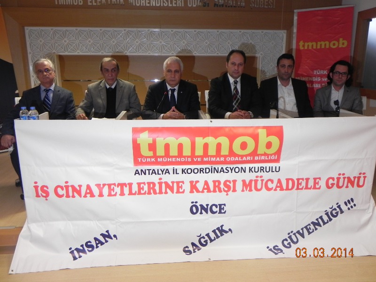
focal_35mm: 29
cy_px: 141
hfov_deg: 61.7
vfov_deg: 48.2
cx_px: 188
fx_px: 315
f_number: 2.8
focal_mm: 5.2
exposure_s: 1/30
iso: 197
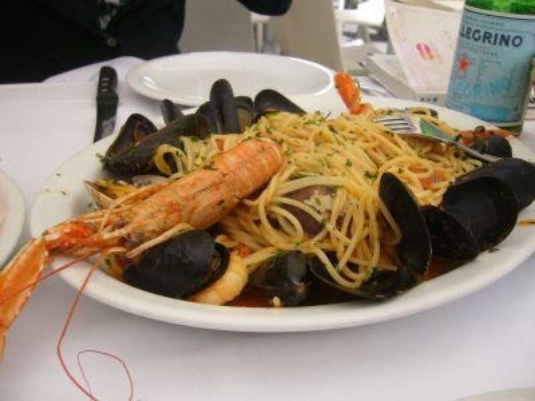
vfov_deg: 40.7
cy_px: 200
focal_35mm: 35
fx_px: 541
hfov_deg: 52.6
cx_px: 268
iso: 80
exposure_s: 1/320
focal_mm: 5.8
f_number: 2.8
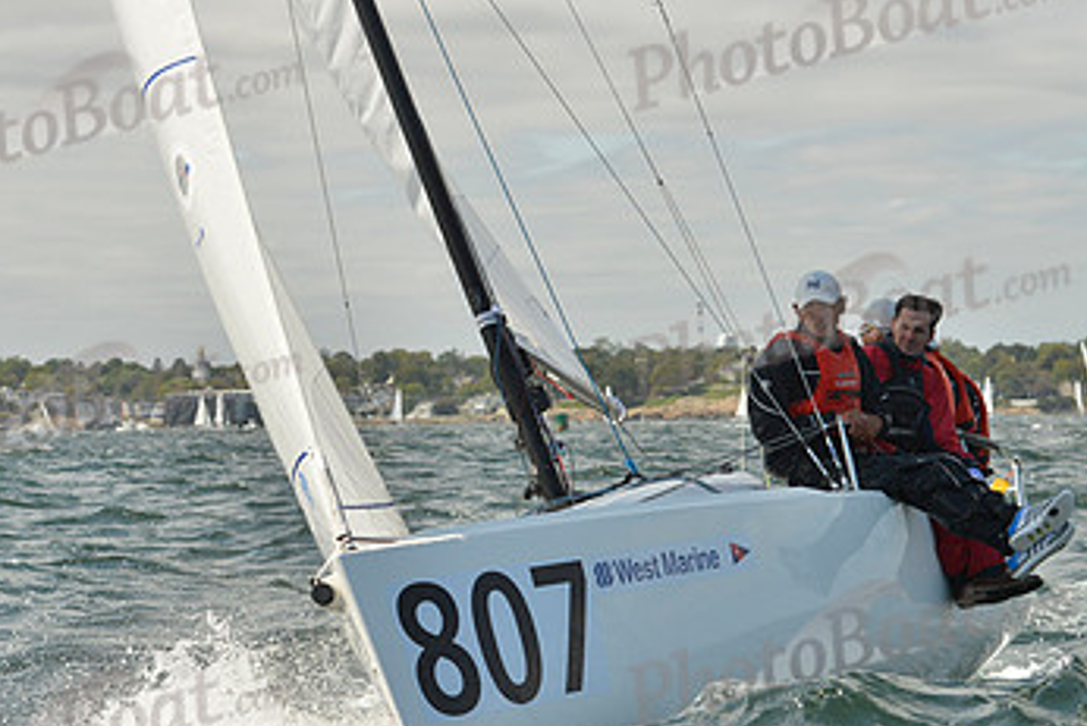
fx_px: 4048
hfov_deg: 15.3
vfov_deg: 10.2
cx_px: 468
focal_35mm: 134
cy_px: 526
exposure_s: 1/1600
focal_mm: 80
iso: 400
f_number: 8
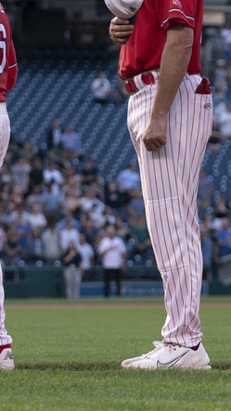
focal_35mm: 329
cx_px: 293
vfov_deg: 6.6
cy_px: 110
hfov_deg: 3.7
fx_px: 3585
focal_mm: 136
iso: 320
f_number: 5
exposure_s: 1/500
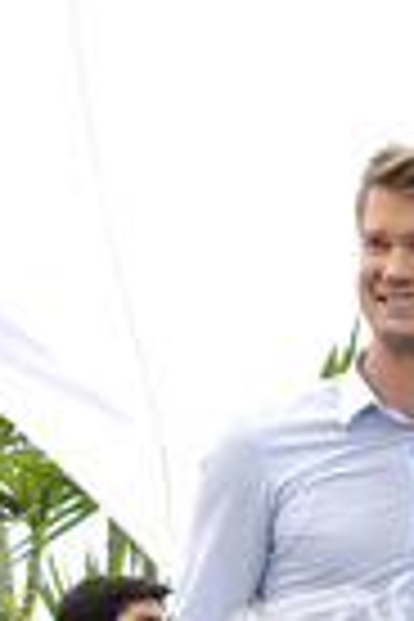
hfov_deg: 6.7
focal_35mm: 203
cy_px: 878
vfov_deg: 9.9
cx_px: 592
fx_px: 3501
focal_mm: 70
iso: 200
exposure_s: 1/250
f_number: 8
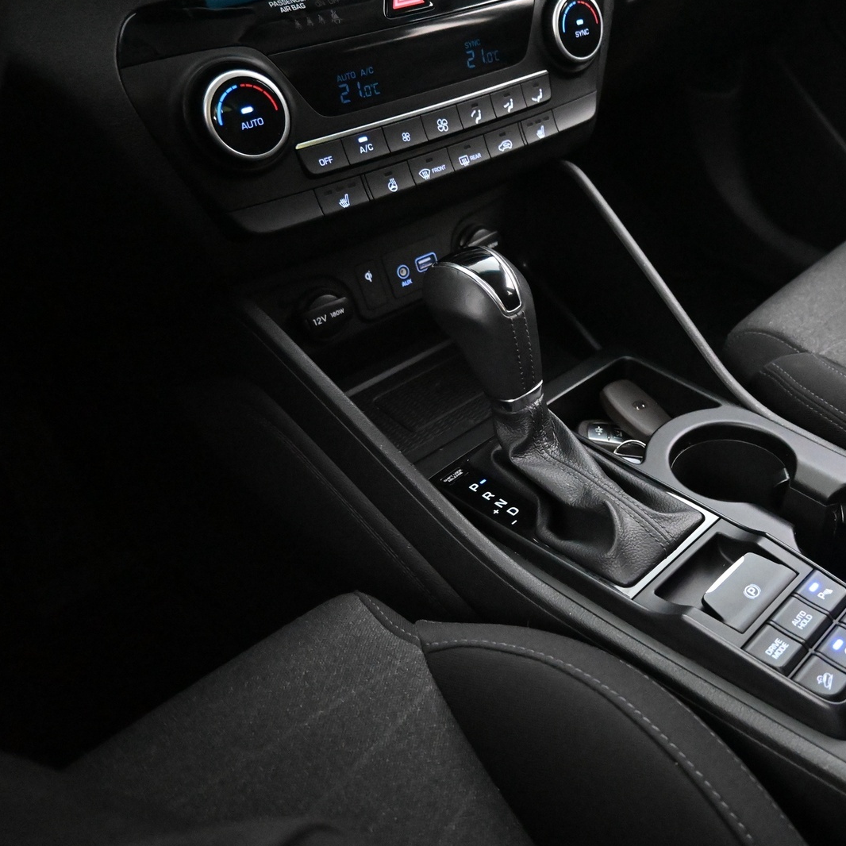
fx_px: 857
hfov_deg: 50.5
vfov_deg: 52.5
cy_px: 421
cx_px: 629
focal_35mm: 31
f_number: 3.5
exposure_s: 1/25
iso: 11400
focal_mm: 16
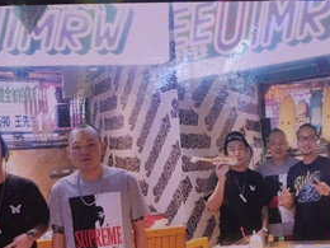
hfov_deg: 18.9
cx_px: 201
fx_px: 991
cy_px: 259
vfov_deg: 14.0
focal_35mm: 104
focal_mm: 15
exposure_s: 1/80
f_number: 1.7
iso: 200
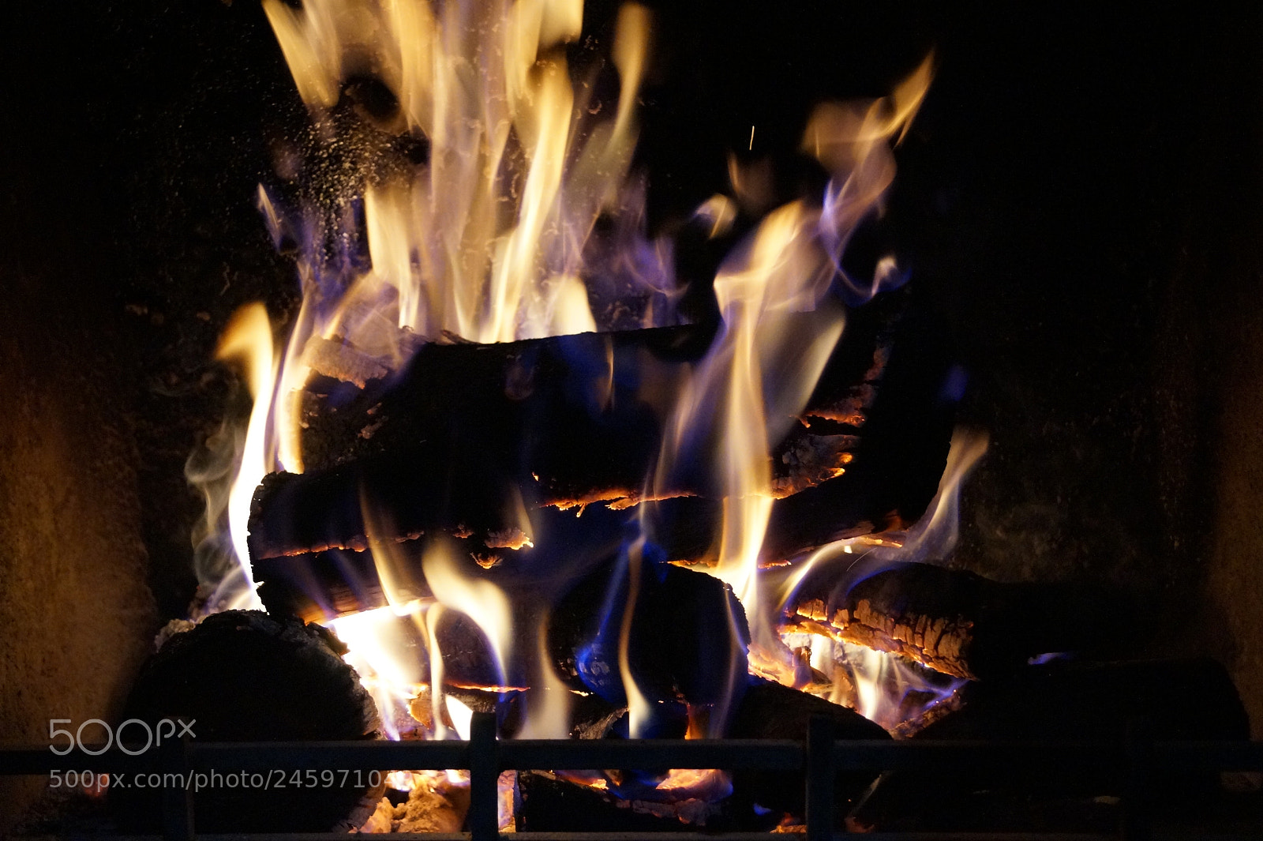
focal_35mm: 45
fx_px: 1578
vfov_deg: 29.8
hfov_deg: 43.6
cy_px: 420
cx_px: 632
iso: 3200
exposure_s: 1/60
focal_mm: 30
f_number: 4.5
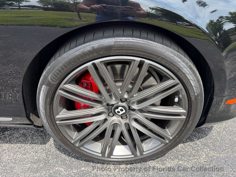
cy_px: 88
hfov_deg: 71.6
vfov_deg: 56.8
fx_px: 164
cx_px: 118
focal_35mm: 24
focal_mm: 6.76
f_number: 1.78
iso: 80
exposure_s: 1/813
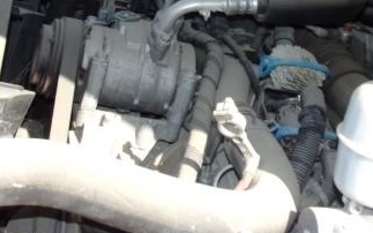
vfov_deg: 20.2
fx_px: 641
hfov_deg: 32.3
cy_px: 23
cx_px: 233
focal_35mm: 63
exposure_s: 1/480
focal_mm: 4.3
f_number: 3.3
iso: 80
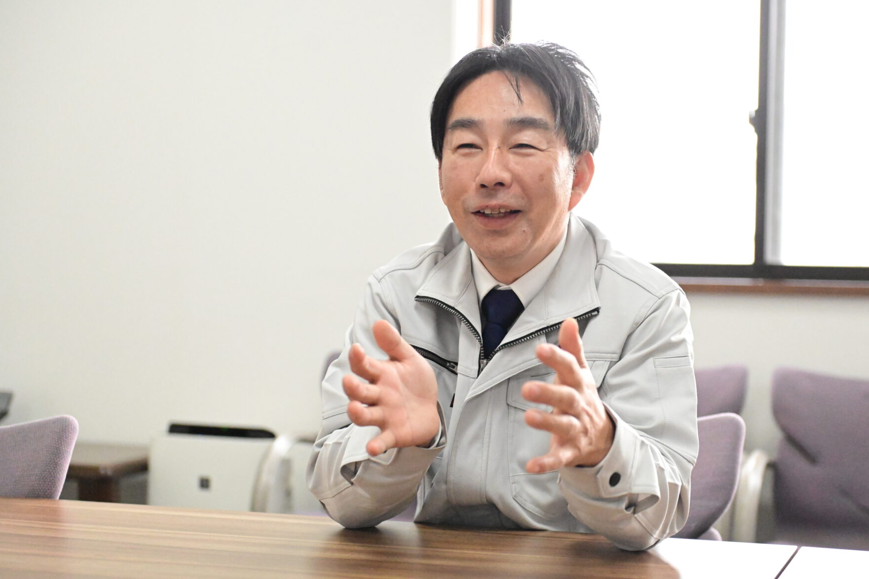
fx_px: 1641
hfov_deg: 29.6
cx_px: 475
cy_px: 291
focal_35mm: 68
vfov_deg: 20.0
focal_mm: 62
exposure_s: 1/2500
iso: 12800
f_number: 2.8
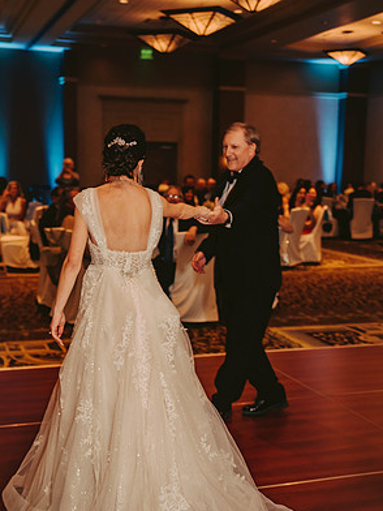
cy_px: 267
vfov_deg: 36.2
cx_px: 194
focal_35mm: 53
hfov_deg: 27.5
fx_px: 782
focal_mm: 48
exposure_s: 1/60
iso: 500
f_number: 2.8
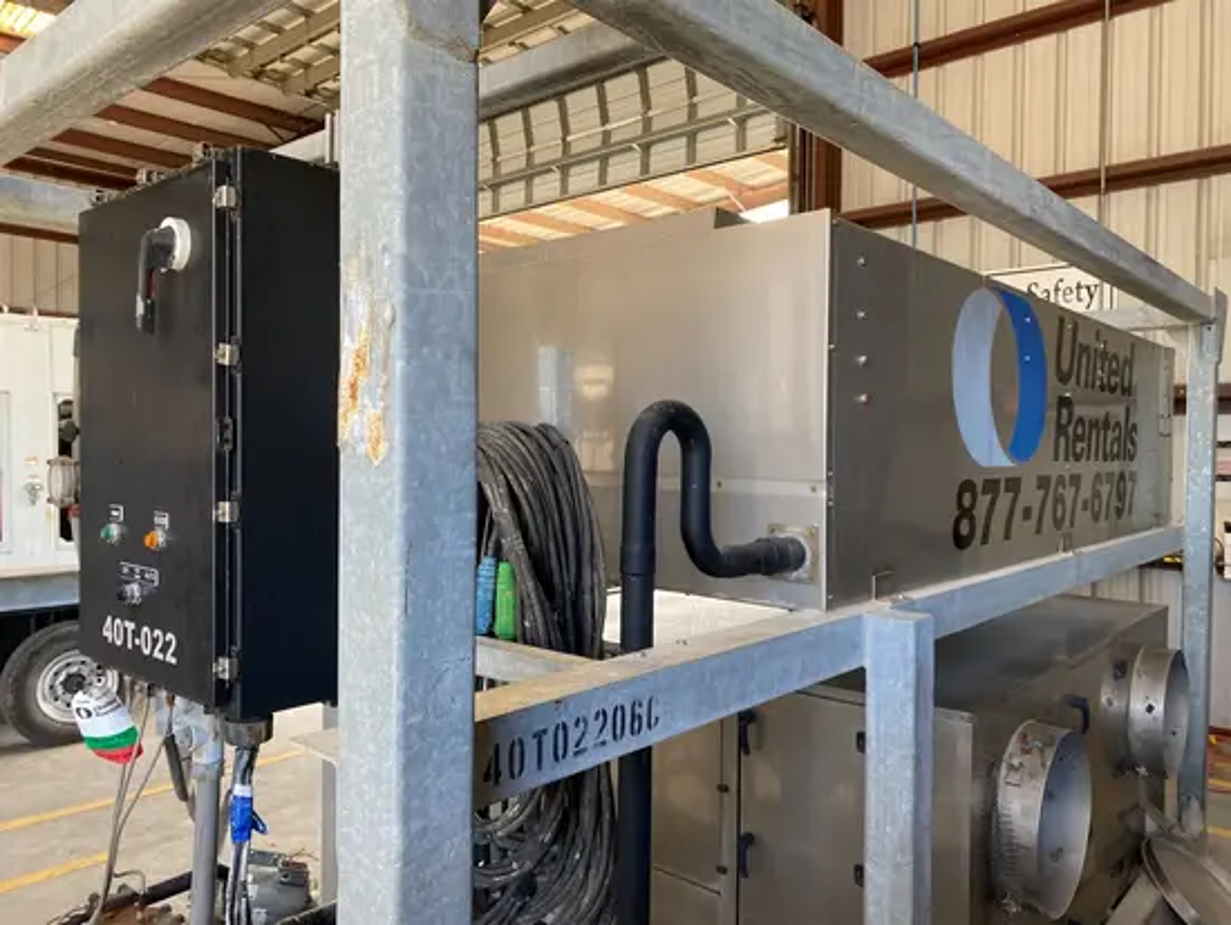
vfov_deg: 53.1
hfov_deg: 67.3
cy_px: 462
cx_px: 616
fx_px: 925
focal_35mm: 26
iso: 125
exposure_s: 1/117
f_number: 1.8
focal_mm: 4.25
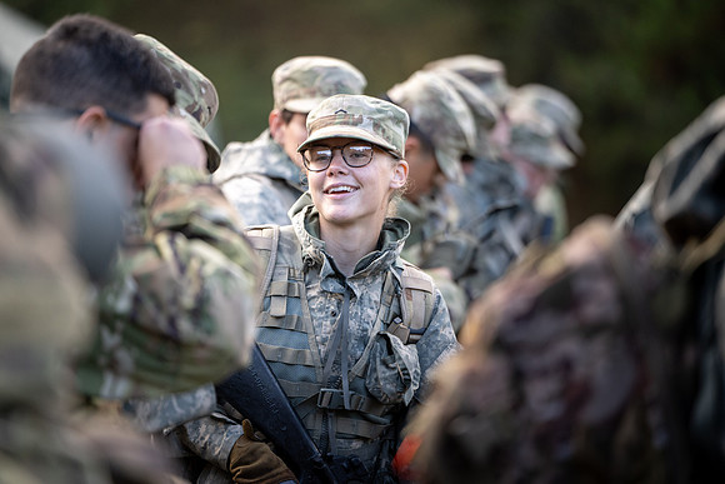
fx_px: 3626
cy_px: 242
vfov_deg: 7.6
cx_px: 362
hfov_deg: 11.4
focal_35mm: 180
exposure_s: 1/800
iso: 800
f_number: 2.8
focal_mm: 180
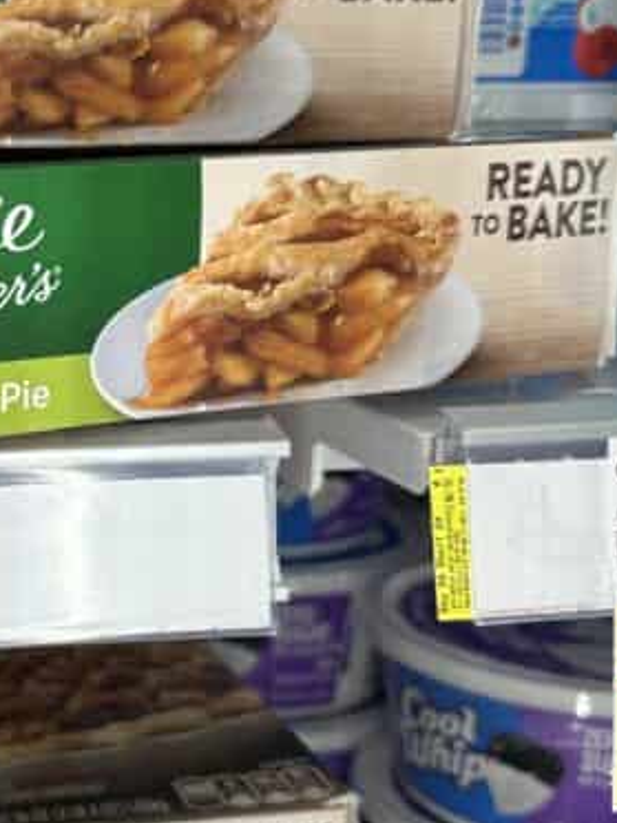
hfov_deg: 20.9
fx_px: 1569
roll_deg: +0.0
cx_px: -95
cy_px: 378
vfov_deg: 29.4
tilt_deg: -13.1
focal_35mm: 66
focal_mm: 6.86
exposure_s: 1/121
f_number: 1.78
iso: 64
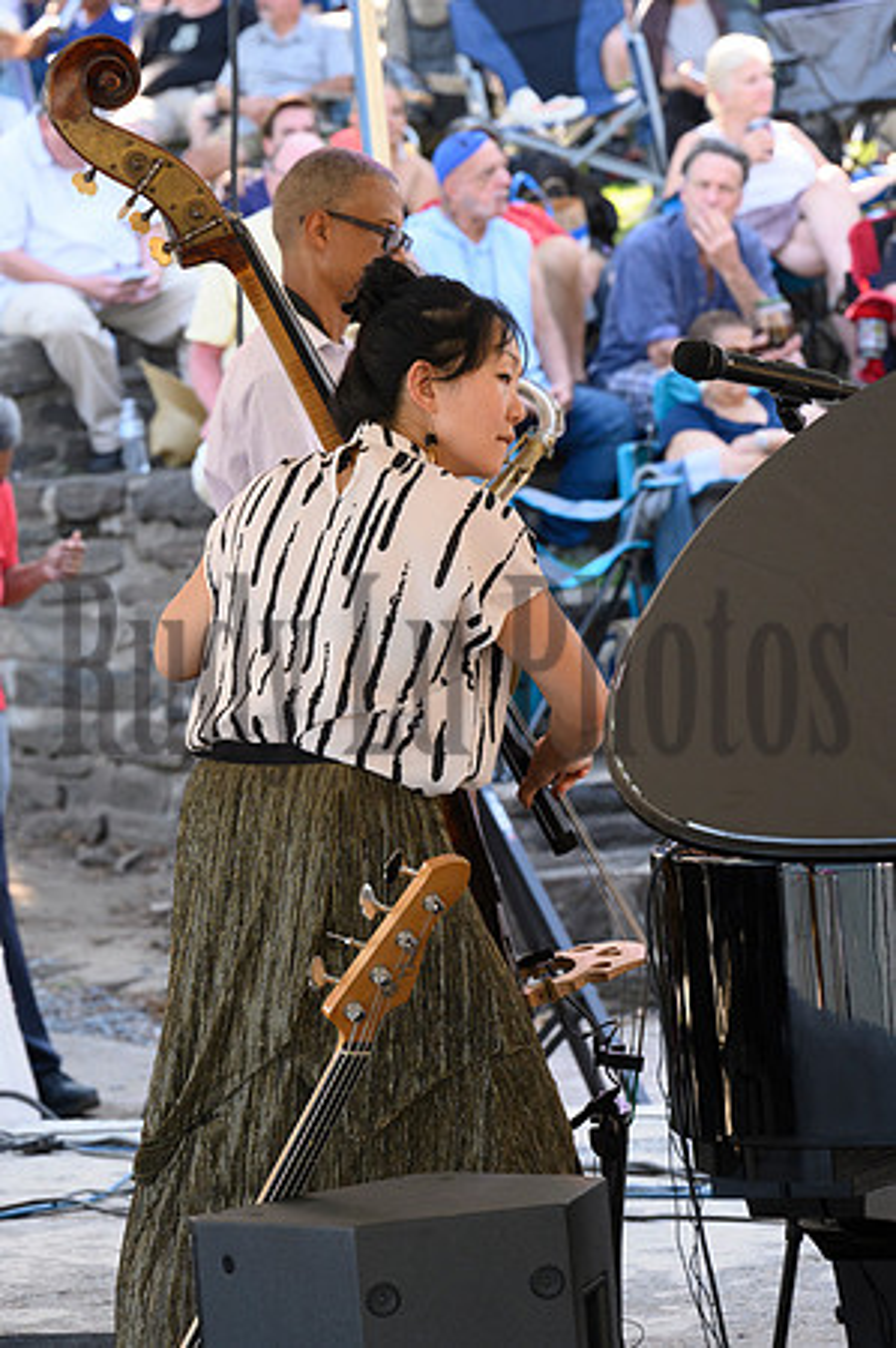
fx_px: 7483
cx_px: 448
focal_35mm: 200
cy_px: 674
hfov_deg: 6.9
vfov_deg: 10.3
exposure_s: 1/250
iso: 3200
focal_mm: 200
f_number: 11
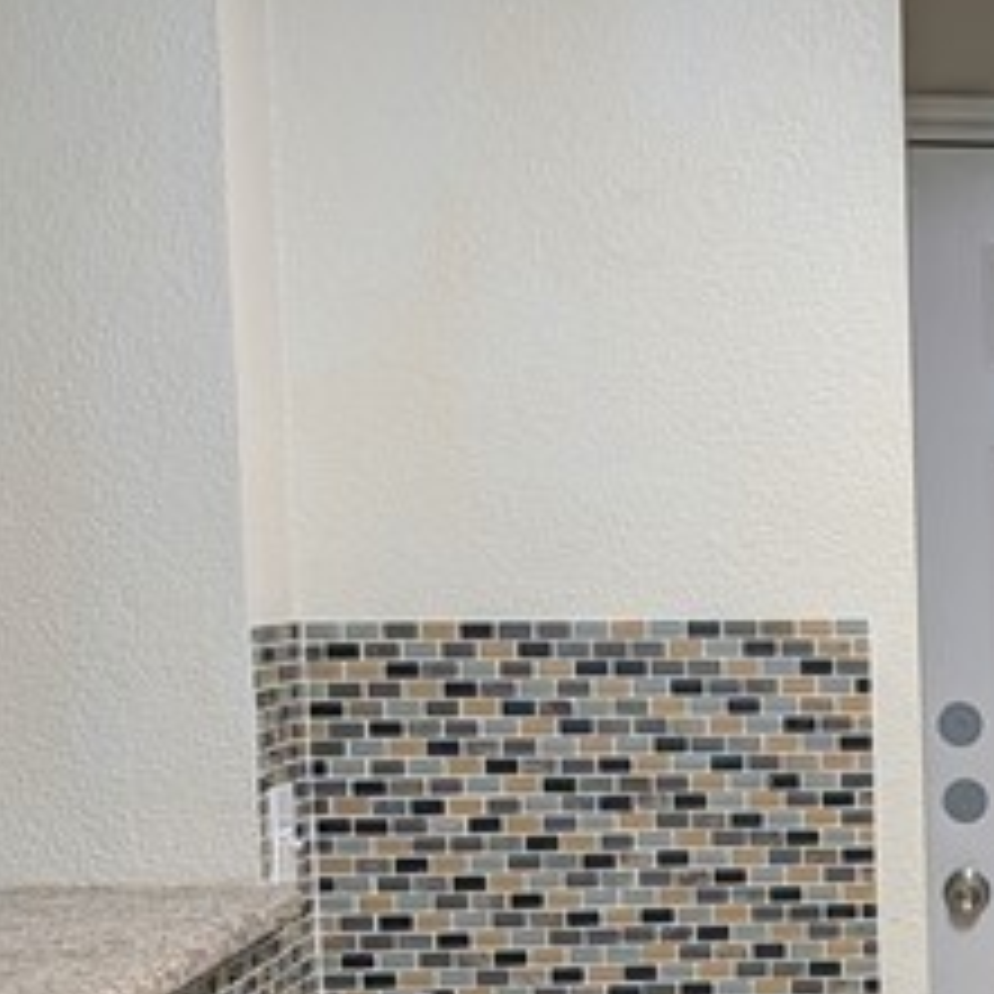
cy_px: 942
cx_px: 1424
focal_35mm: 98
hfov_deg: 16.4
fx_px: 3184
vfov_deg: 17.4
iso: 35
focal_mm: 6.9
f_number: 1.68
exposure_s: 1/40
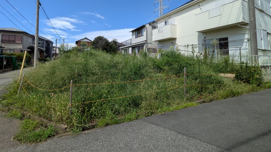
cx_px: 129
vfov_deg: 65.5
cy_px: 52
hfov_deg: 99.3
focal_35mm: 16
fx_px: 115
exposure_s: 1/2004
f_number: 2.2
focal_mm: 1.83
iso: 49
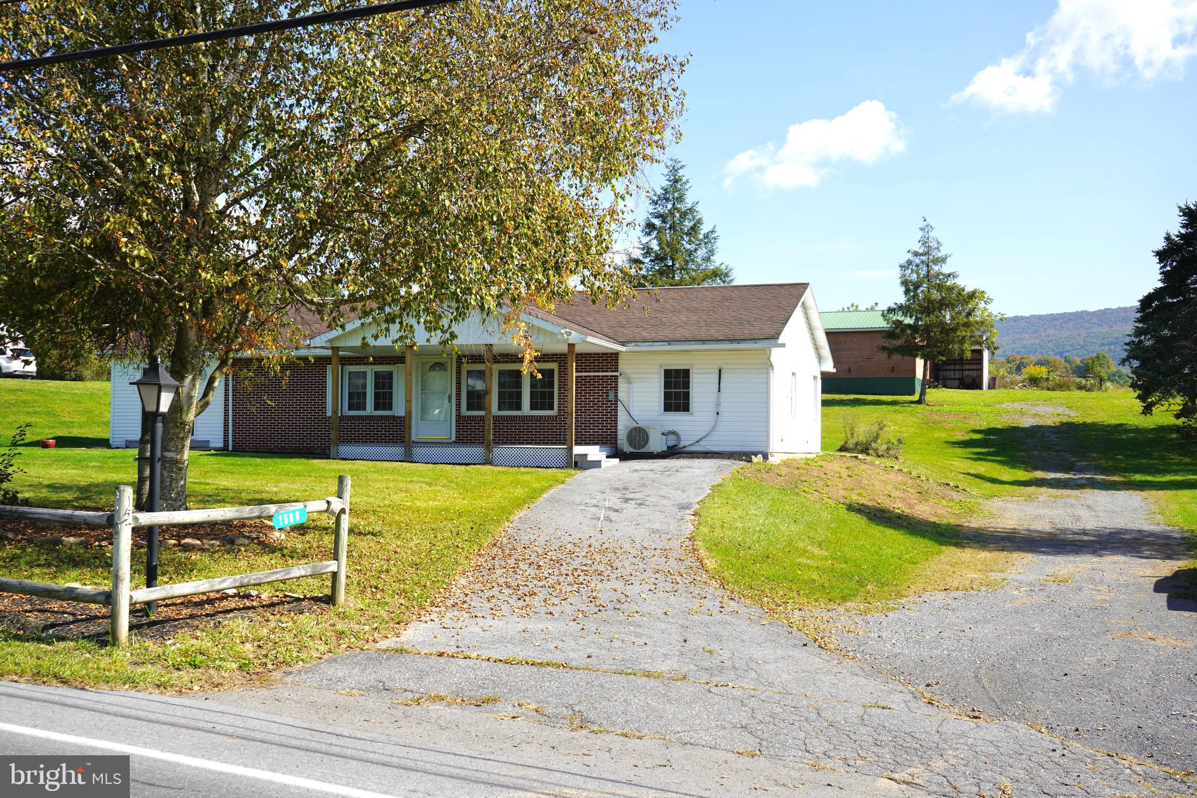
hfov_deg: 53.1
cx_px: 598
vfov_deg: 36.9
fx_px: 1197
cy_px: 399
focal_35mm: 36
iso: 100
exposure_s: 1/125
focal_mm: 36
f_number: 9
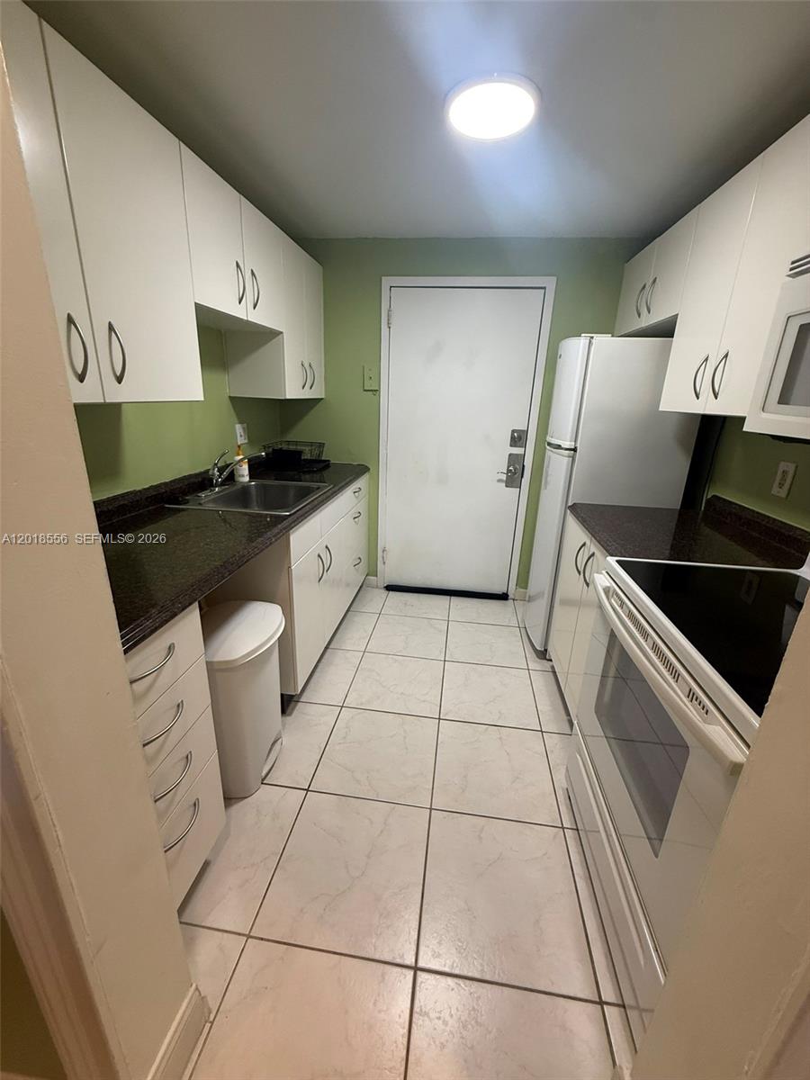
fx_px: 437
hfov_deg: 85.7
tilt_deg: -17.7
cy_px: 540
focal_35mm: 14
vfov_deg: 102.1
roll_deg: -2.4
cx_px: 405
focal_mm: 2.22
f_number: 2.2
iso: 200
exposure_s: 1/120
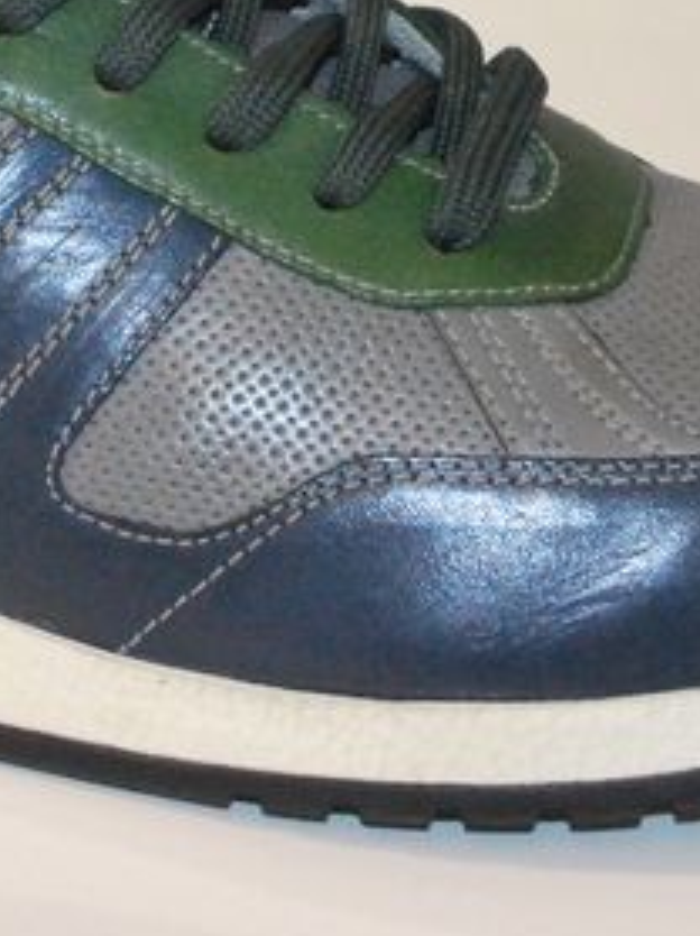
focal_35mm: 149
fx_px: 4024
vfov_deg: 13.2
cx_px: 194
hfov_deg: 9.9
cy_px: 98
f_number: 8
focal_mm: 24
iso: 1600
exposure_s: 1/200
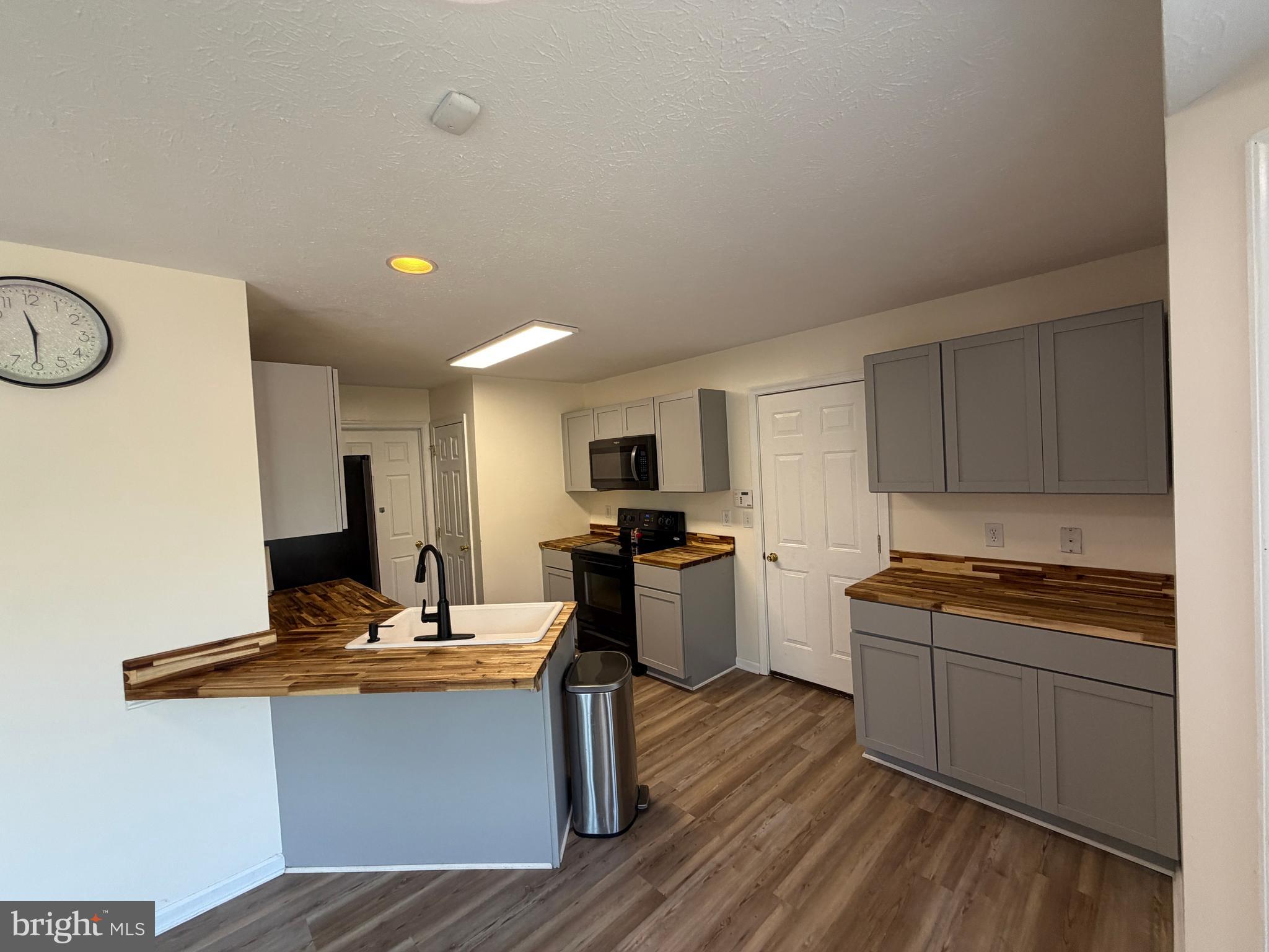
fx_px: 513
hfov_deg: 102.1
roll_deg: +3.0
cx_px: 634
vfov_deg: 85.7
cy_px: 476
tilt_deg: -1.8
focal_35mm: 14
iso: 160
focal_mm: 2.22
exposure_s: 1/120
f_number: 2.2
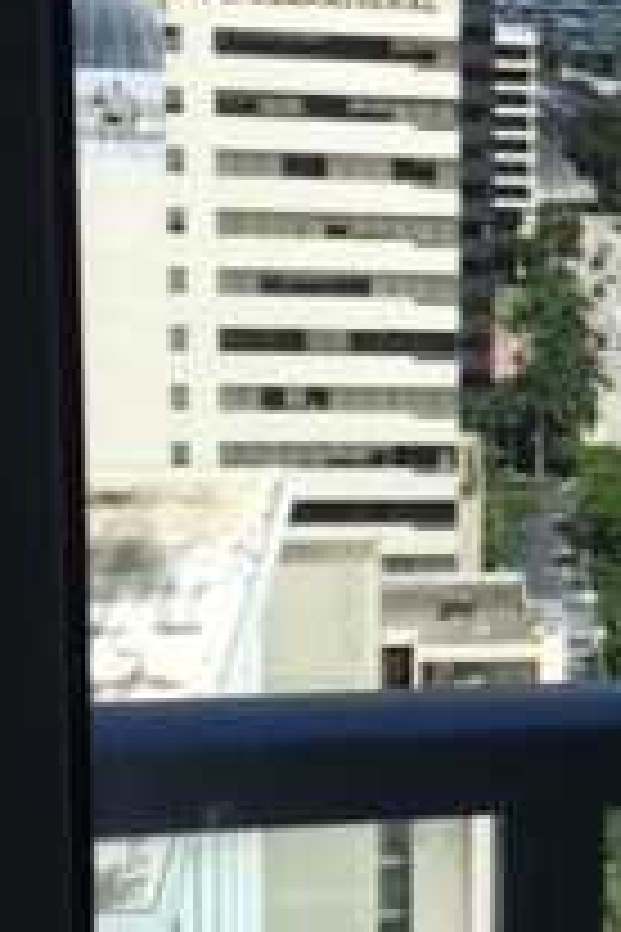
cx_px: 1076
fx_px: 2510
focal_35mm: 97
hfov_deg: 12.9
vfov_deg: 21.0
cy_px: 502
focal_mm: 4.15
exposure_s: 1/855
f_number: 2.2
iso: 25
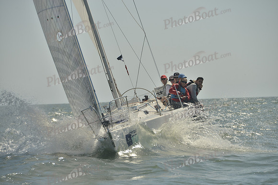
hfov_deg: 10.3
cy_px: 92
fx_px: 1545
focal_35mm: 200
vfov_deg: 6.9
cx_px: 139
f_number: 9
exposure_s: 1/1000
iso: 280
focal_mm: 200
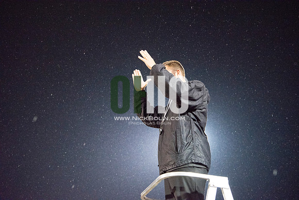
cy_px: 100
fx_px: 432
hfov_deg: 38.2
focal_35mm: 52
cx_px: 150
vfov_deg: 26.0
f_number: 5.6
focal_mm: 52
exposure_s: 1/320
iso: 5000
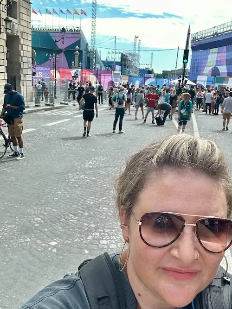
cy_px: 178
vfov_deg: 51.2
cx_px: 112
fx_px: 322
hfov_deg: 39.6
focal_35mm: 36
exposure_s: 1/222
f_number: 1.9
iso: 25
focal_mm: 2.69
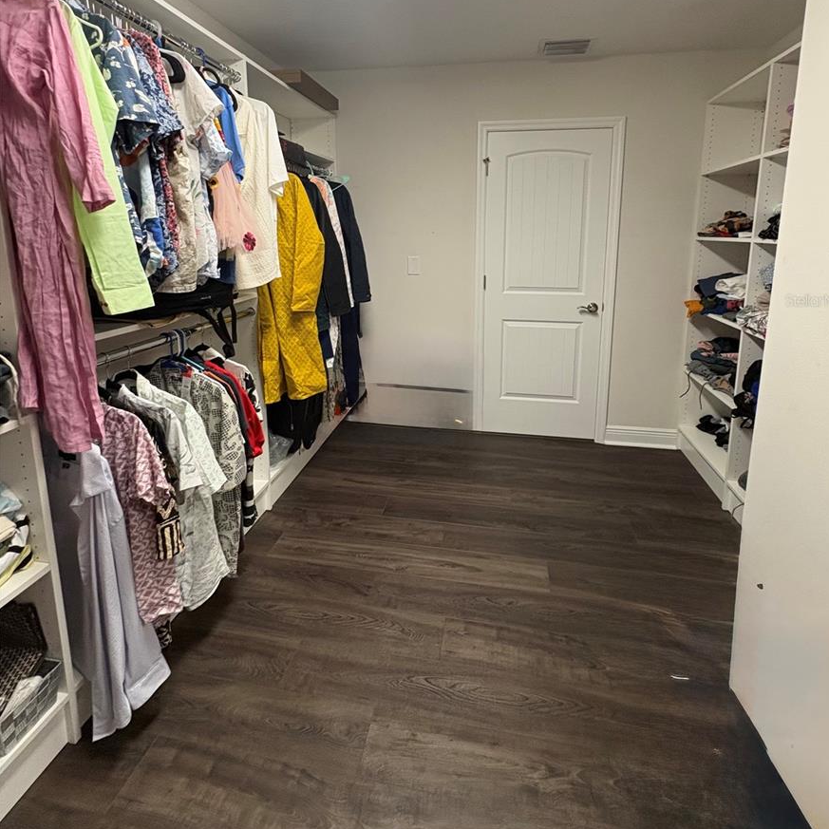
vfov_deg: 82.0
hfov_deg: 84.0
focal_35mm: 17
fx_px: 461
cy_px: 300
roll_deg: +0.2
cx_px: 425
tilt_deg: -7.7
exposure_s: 1/60
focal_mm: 2.22
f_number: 2.2
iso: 400
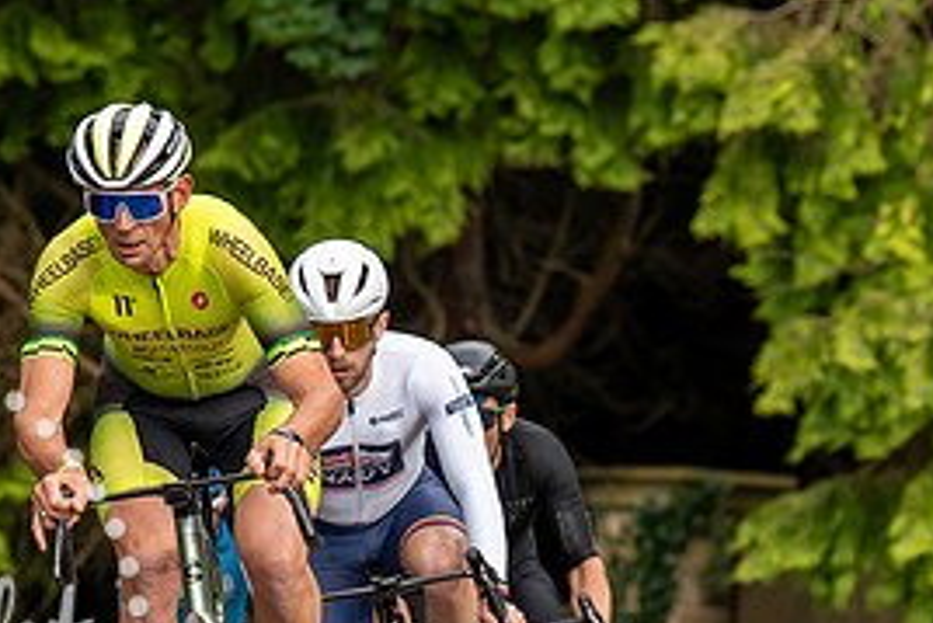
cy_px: 227
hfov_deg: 3.8
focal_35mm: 545
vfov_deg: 2.5
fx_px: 14132
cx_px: 103
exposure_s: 1/800
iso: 400
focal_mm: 155
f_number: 4
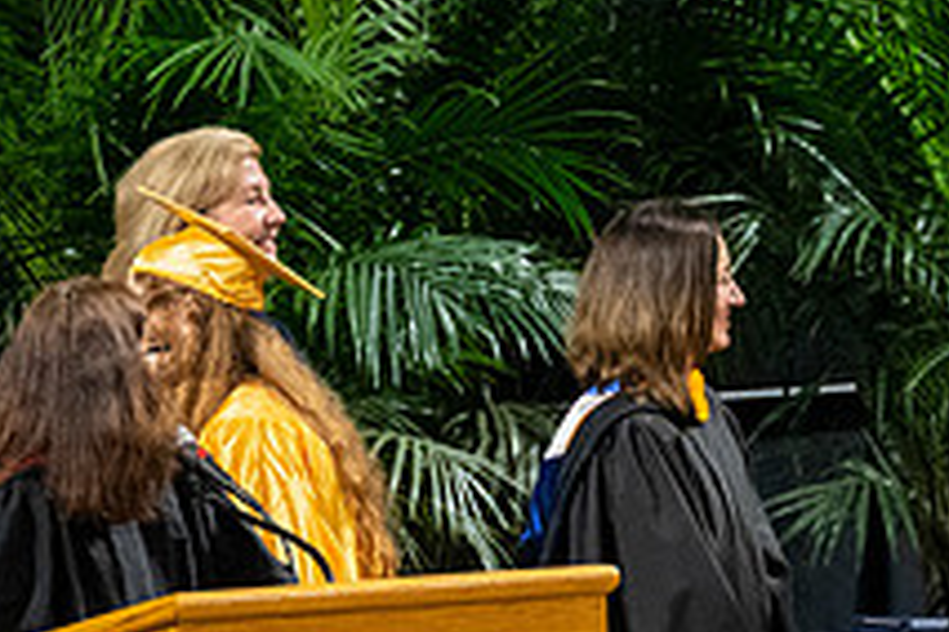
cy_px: 737
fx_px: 24329
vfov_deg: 1.5
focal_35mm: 923
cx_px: 1184
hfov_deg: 2.2
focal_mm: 190
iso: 2000
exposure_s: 1/200
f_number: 4
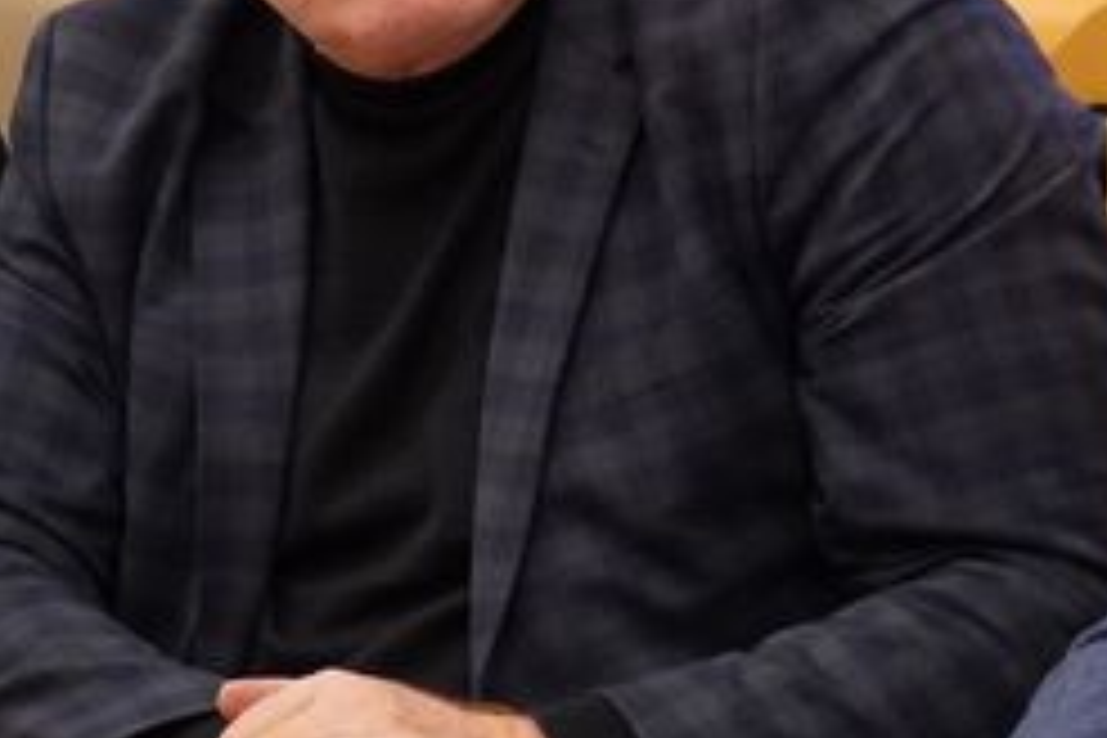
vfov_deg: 6.6
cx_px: 1071
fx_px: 6445
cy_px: 227
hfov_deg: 9.8
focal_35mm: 210
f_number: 4
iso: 2500
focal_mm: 43
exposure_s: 1/80
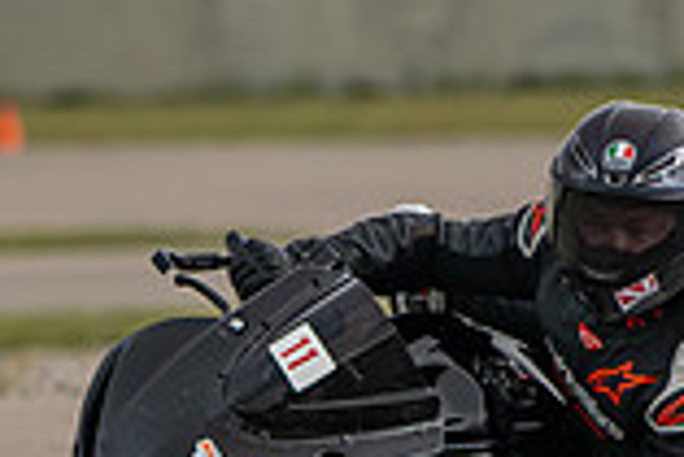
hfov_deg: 1.7
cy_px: 602
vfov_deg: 1.2
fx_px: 22421
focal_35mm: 1179
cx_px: 272
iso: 125
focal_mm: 200
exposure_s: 1/1250
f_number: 2.8
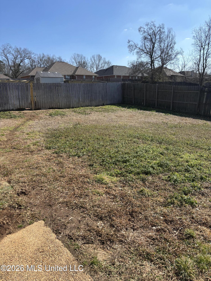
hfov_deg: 53.1
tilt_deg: -8.8
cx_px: 106
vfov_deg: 67.3
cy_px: 140
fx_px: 211
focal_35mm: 26
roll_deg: +1.5
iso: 50
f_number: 1.6
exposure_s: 1/2639
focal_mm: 5.96
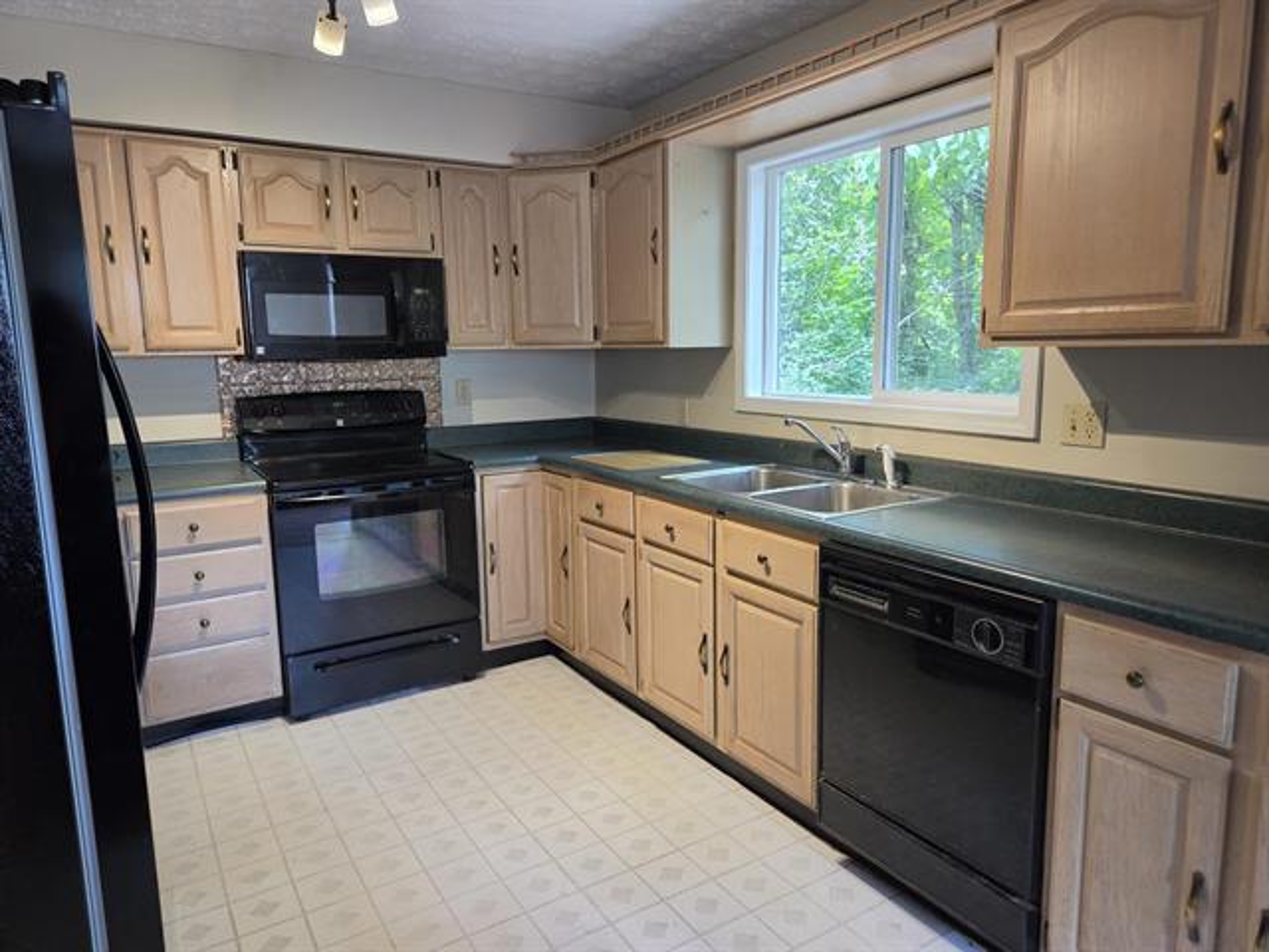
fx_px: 843
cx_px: 634
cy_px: 476
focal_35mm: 23
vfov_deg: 58.9
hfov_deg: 73.9
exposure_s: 1/120
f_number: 1.8
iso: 250
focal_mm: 5.4
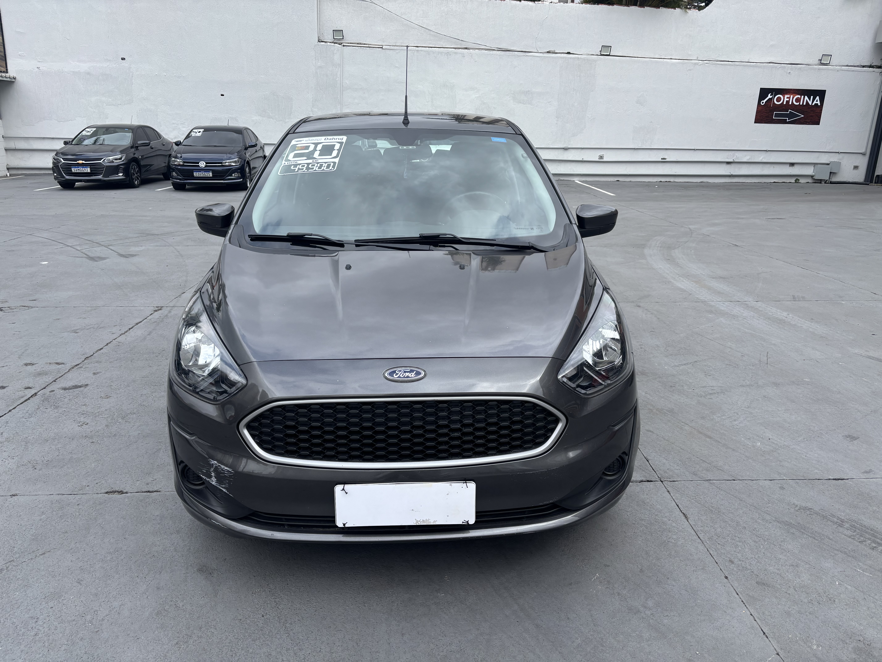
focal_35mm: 26
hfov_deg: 67.3
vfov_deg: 53.1
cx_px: 441
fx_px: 662
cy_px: 331
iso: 50
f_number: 1.6
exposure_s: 1/1016
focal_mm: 5.96
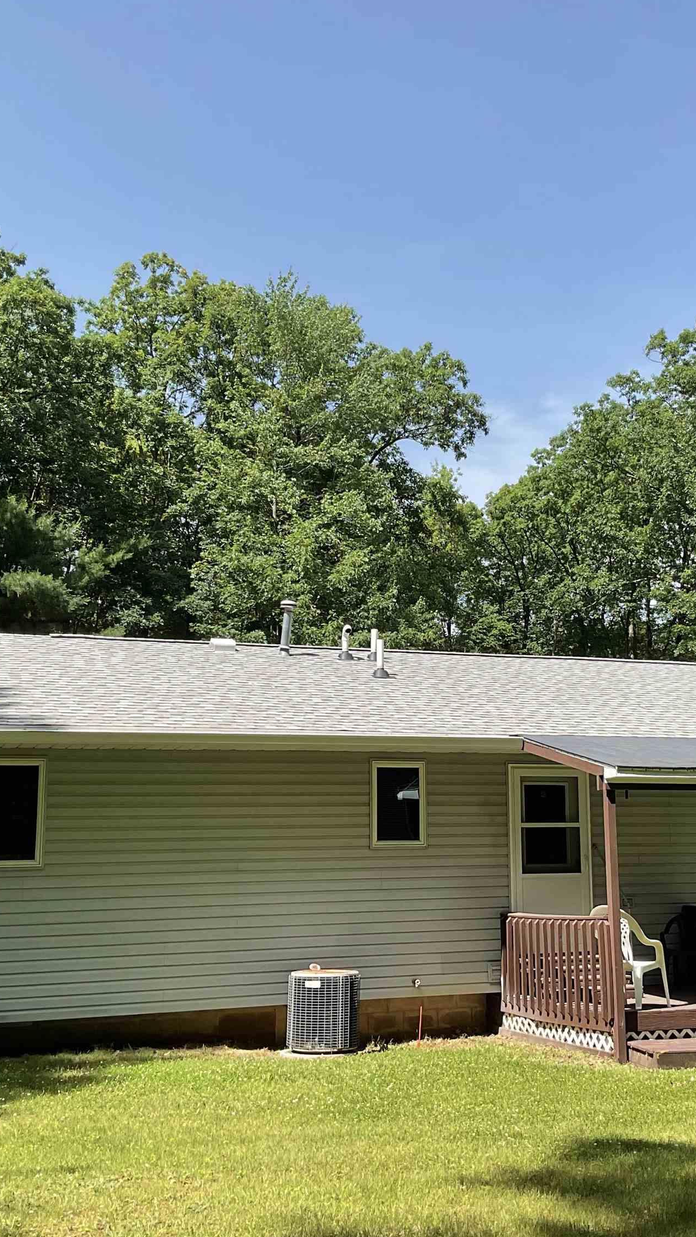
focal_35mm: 43
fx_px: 1410
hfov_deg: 27.6
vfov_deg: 47.4
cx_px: 449
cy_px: 609
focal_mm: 3
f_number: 1.8
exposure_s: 1/978
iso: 16
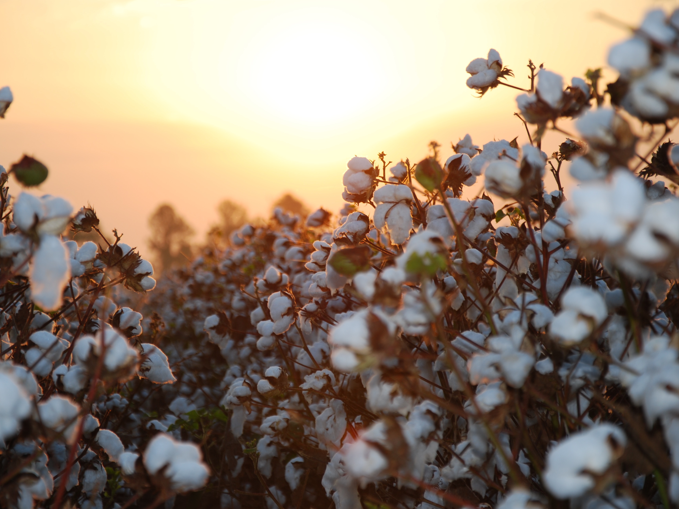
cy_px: 254
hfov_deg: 13.5
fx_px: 2864
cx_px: 321
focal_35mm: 146
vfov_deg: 10.2
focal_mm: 90
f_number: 5.6
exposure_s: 1/160
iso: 100
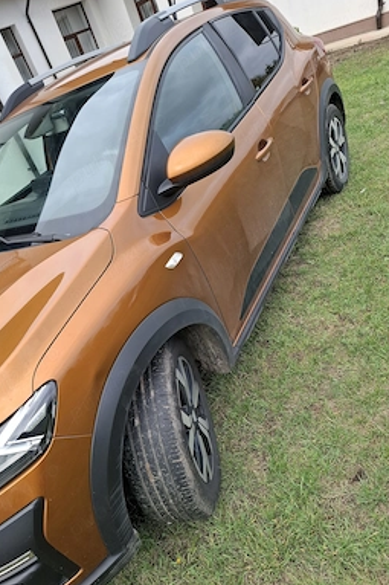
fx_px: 406
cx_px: 171
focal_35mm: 25
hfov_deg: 51.1
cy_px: 292
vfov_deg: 71.5
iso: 50
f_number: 1.8
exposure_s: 1/258
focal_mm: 5.54
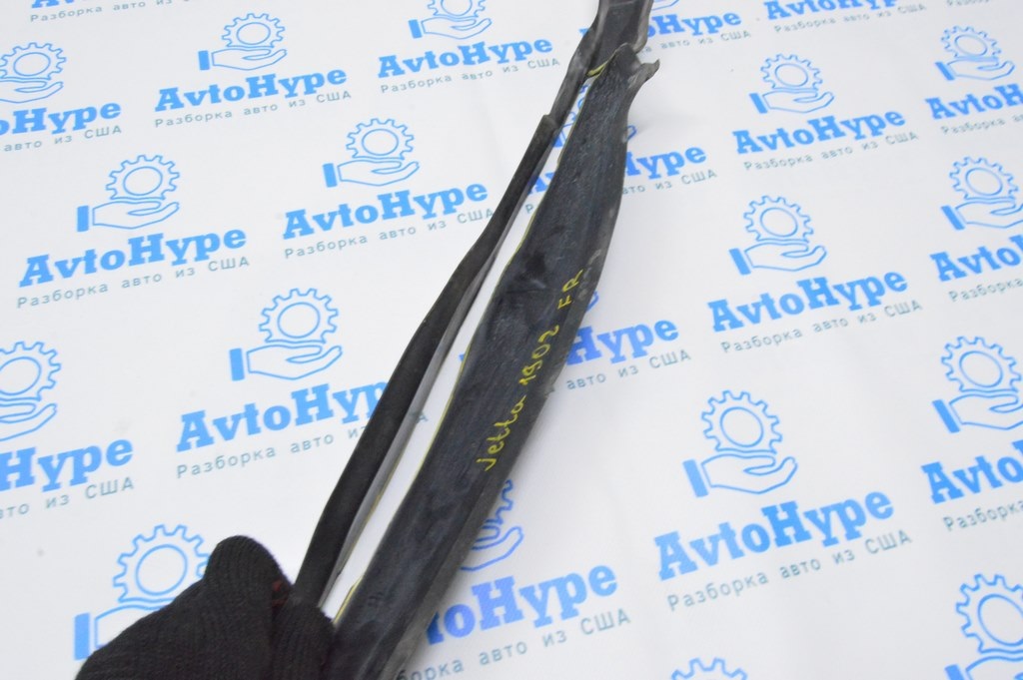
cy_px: 340
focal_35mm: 27
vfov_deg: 47.9
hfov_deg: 67.4
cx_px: 512
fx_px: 767
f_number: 20
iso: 6400
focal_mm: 18
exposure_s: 1/20
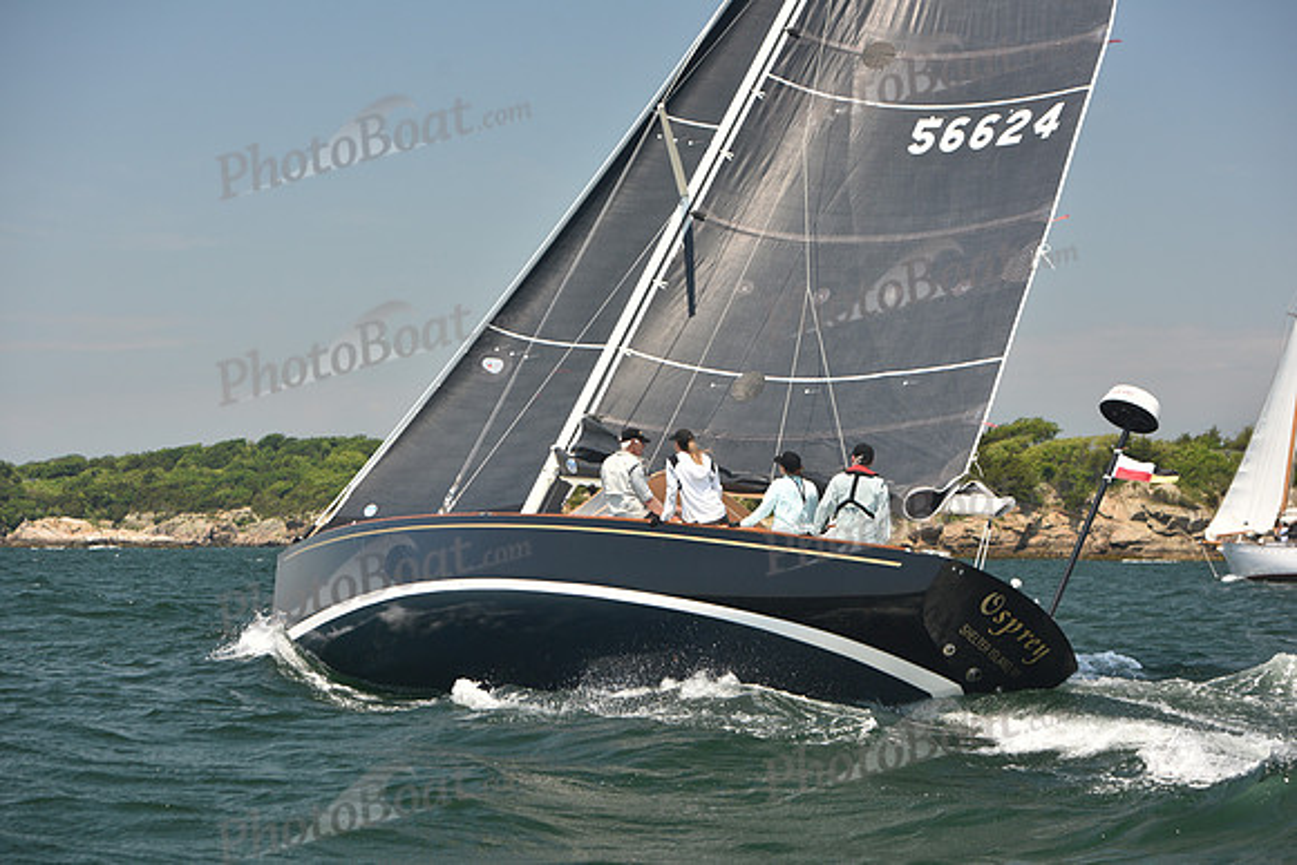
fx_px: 2883
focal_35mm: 80
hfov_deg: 25.4
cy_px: 432
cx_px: 648
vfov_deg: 17.1
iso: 250
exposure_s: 1/640
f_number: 5
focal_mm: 80
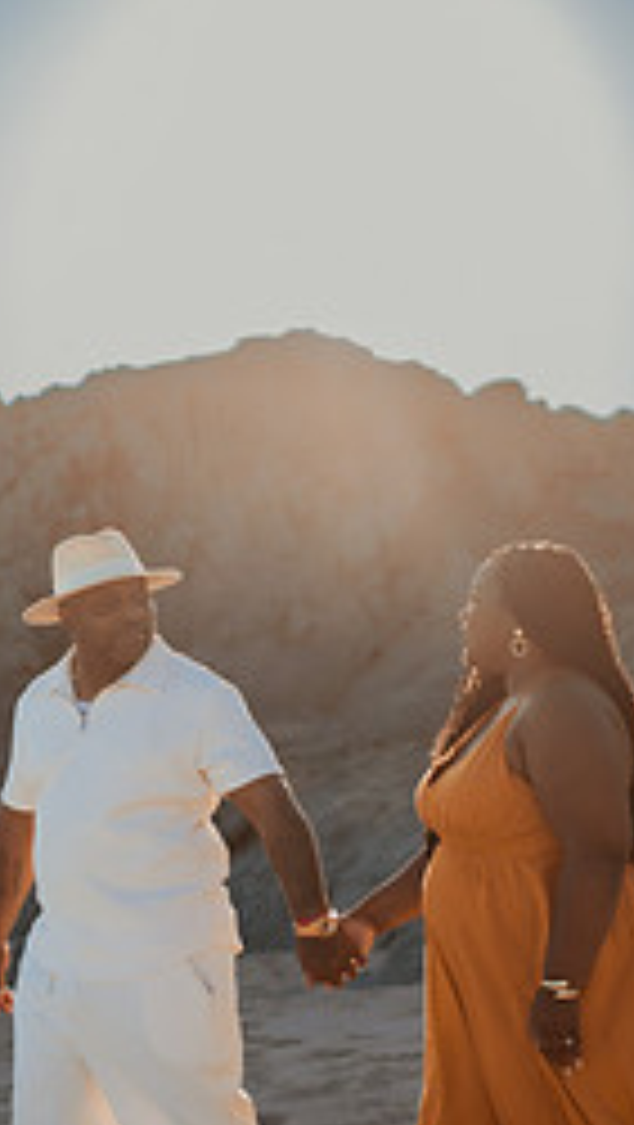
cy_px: 808
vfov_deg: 24.8
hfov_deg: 14.0
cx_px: -49
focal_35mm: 85
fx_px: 2535
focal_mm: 35
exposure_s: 1/4000
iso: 100
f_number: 1.8
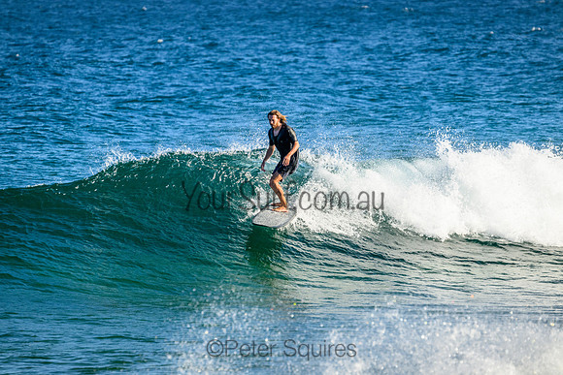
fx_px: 9229
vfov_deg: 2.3
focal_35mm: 590
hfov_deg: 3.5
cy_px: 188
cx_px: 282
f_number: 11
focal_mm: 590
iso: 1600
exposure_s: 1/2000
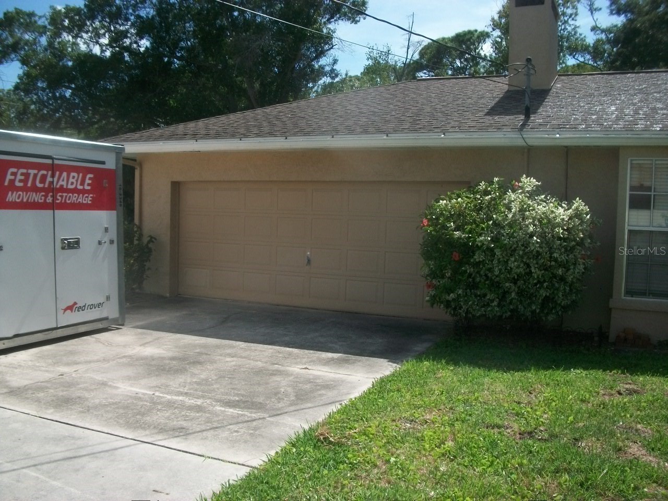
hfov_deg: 56.8
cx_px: 334
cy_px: 250
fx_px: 618
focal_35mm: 32
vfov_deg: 44.2
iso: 80
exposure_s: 1/400
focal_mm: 5.7
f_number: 5.5
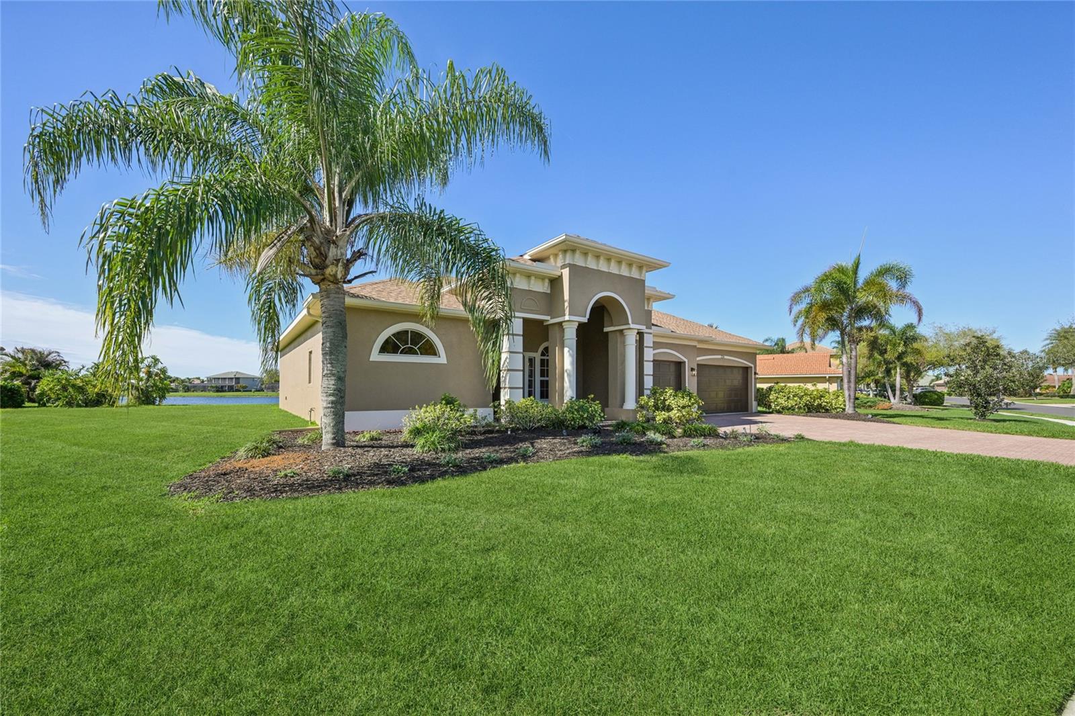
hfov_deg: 104.3
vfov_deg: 81.2
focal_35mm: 14
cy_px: 358
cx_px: 538
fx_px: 418
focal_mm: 14
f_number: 8
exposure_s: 1/800
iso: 400
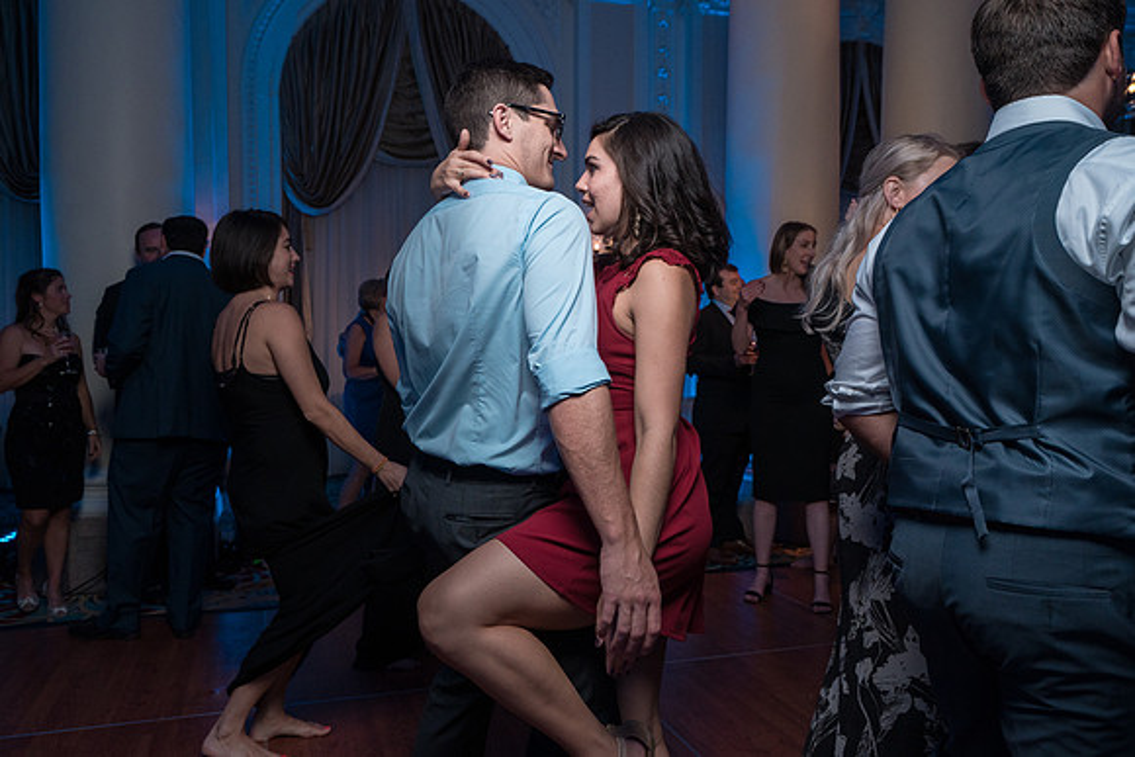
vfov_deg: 47.1
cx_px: 549
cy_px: 391
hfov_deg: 66.3
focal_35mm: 28
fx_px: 869
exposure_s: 1/200
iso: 2000
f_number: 5.6
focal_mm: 26
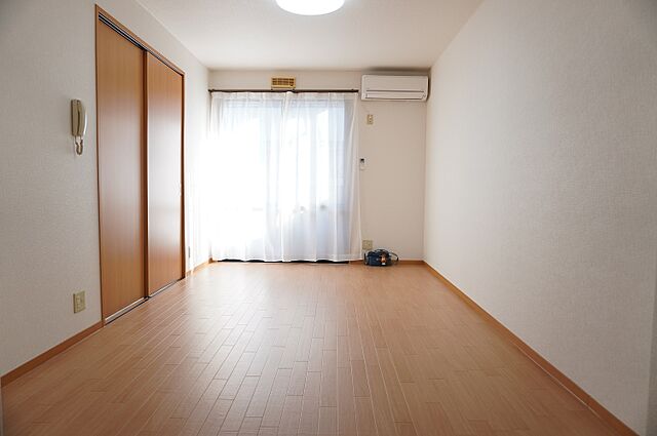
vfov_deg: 53.0
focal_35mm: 24
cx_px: 328
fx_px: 437
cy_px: 218
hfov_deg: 73.8
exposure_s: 1/40
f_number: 4
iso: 100
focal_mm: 16
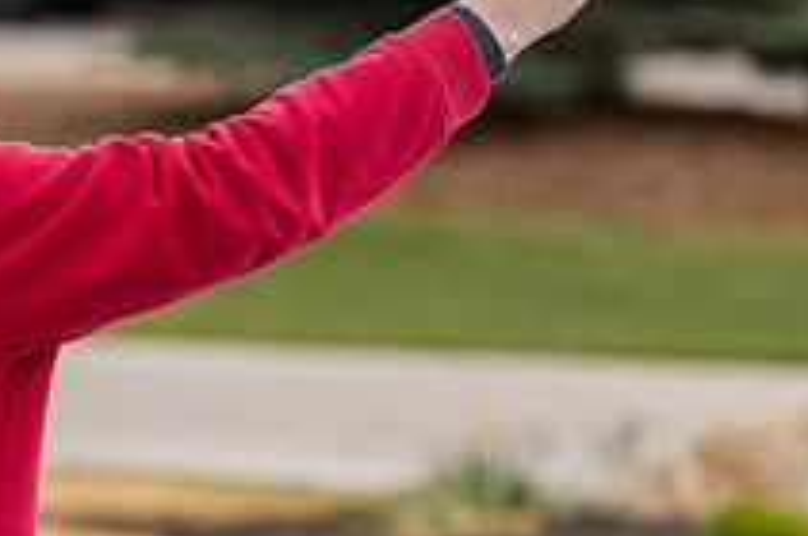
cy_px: -33
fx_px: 12348
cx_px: -146
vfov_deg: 2.5
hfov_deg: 3.7
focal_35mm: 551
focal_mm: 200
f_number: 5.6
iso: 1000
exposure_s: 1/2000
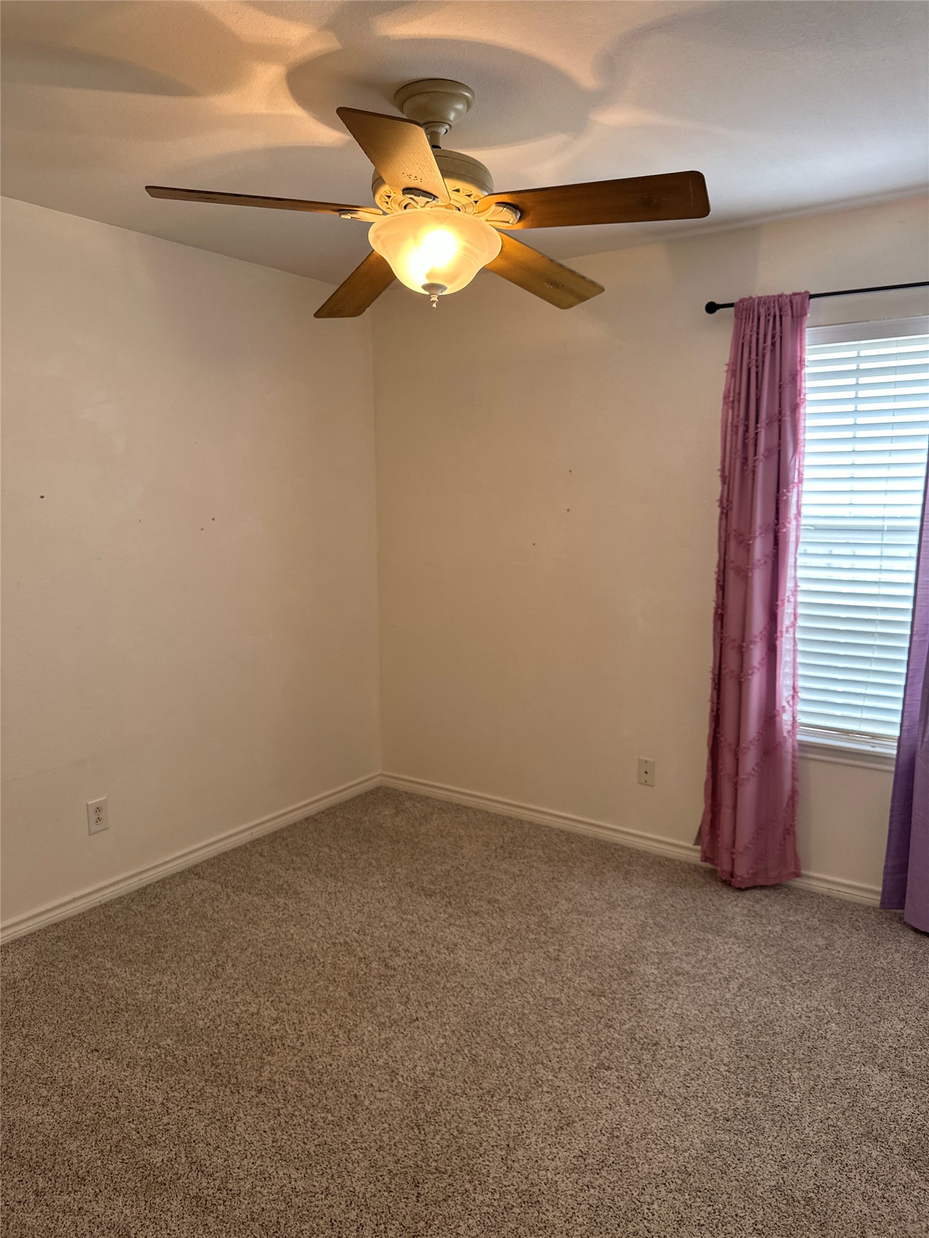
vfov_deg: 71.6
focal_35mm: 24
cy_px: 619
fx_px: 859
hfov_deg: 56.8
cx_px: 464
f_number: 1.78
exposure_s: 1/60
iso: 160
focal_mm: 6.86
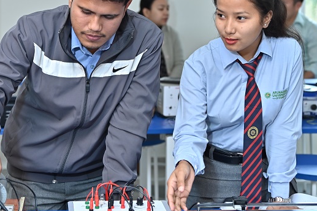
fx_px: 783
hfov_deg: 22.9
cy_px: 33
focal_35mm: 89
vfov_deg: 15.2
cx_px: 137
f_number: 2.8
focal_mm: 46
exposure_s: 1/500
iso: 200
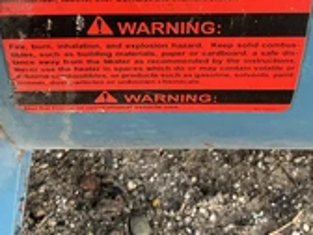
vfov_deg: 20.4
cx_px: 143
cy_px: -15
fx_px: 624
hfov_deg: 28.2
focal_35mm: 69
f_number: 1.8
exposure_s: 1/67
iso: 64
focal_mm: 3
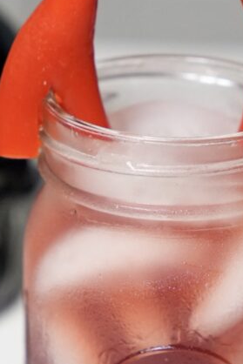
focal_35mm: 149
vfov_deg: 13.7
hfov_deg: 9.2
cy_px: 280
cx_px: 172
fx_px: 1506
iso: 2500
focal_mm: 40.5
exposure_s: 1/250
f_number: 3.2
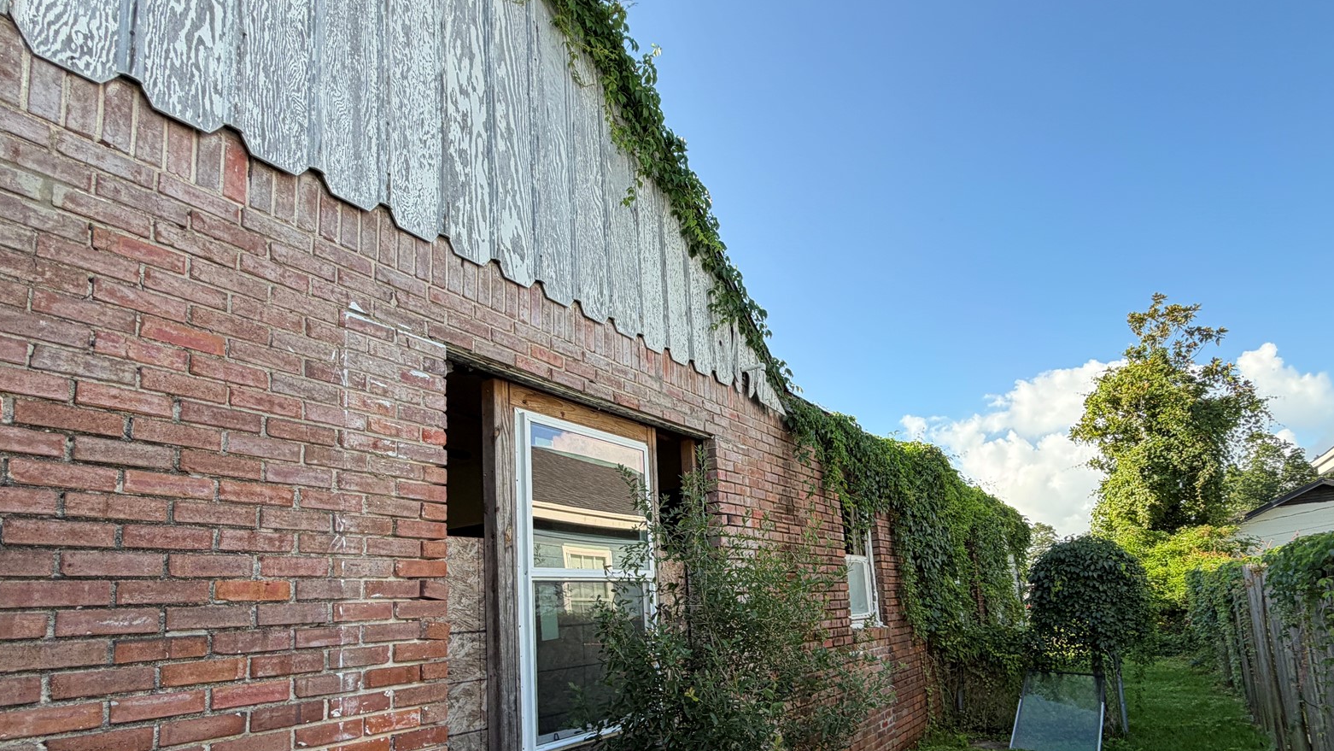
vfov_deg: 54.5
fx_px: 708
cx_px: 758
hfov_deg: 86.1
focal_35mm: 20
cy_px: 513
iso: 40
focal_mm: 2.22
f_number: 2.2
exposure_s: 1/237
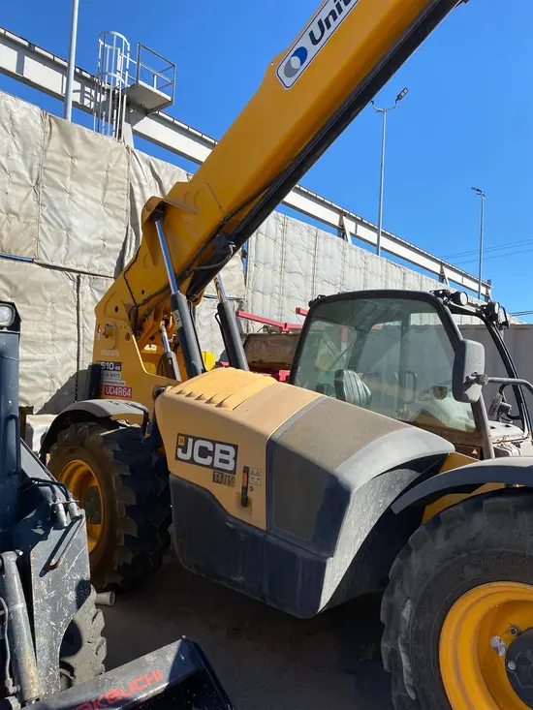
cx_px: 266
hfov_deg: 53.1
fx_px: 534
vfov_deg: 67.3
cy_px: 355
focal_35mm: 26
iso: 32
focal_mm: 4.25
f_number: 1.8
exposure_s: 1/2315
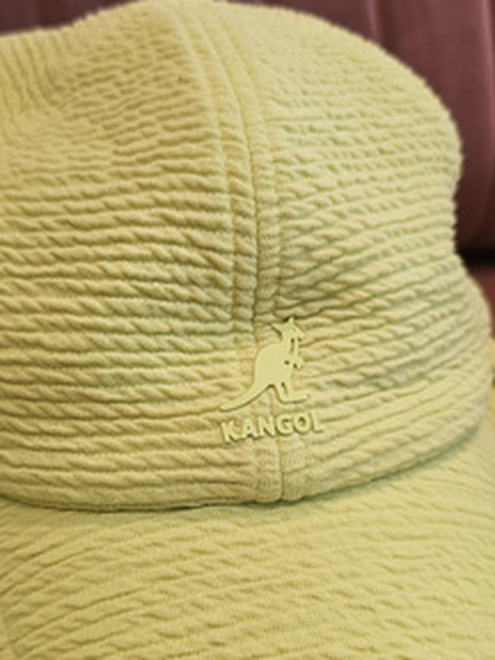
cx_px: 201
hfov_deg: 35.8
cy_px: 403
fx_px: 763
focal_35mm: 40
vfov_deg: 46.5
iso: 250
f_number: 1.7
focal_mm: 6.3
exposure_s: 1/120
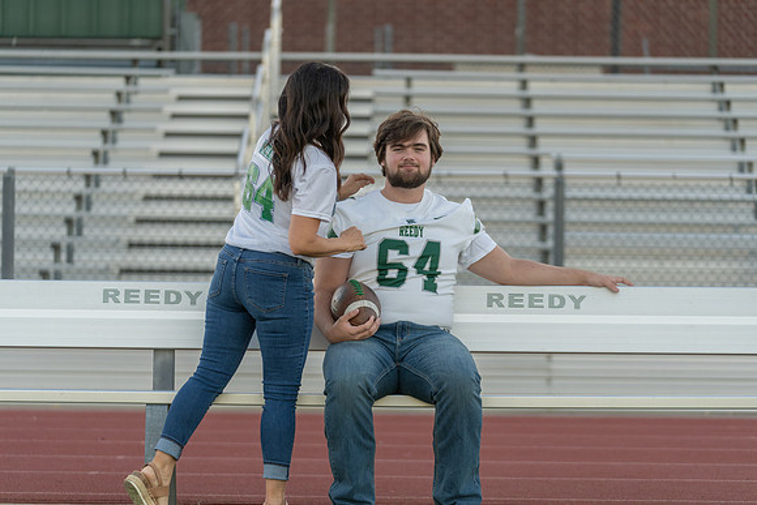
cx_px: 378
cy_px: 252
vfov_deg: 10.3
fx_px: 2798
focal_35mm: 133
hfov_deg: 15.4
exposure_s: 1/400
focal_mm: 127
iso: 320
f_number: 2.8
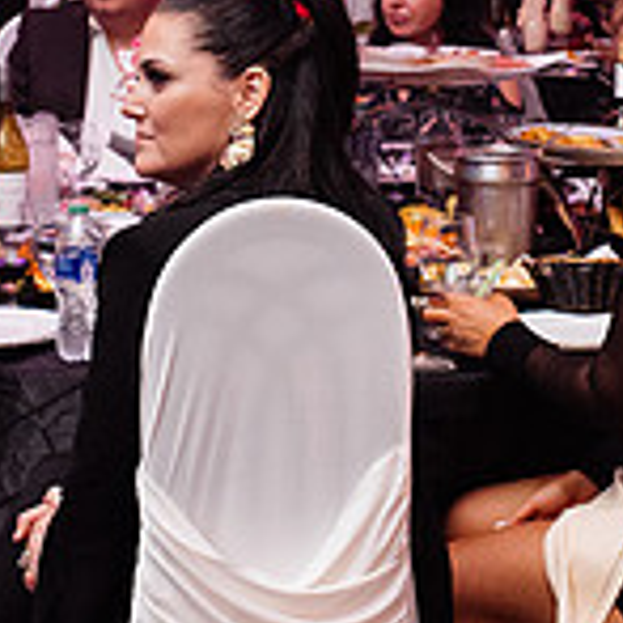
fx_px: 2382
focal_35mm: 117
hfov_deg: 14.9
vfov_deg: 14.6
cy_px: -11
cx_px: 322
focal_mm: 35
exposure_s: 1/200
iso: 2000
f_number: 4.5
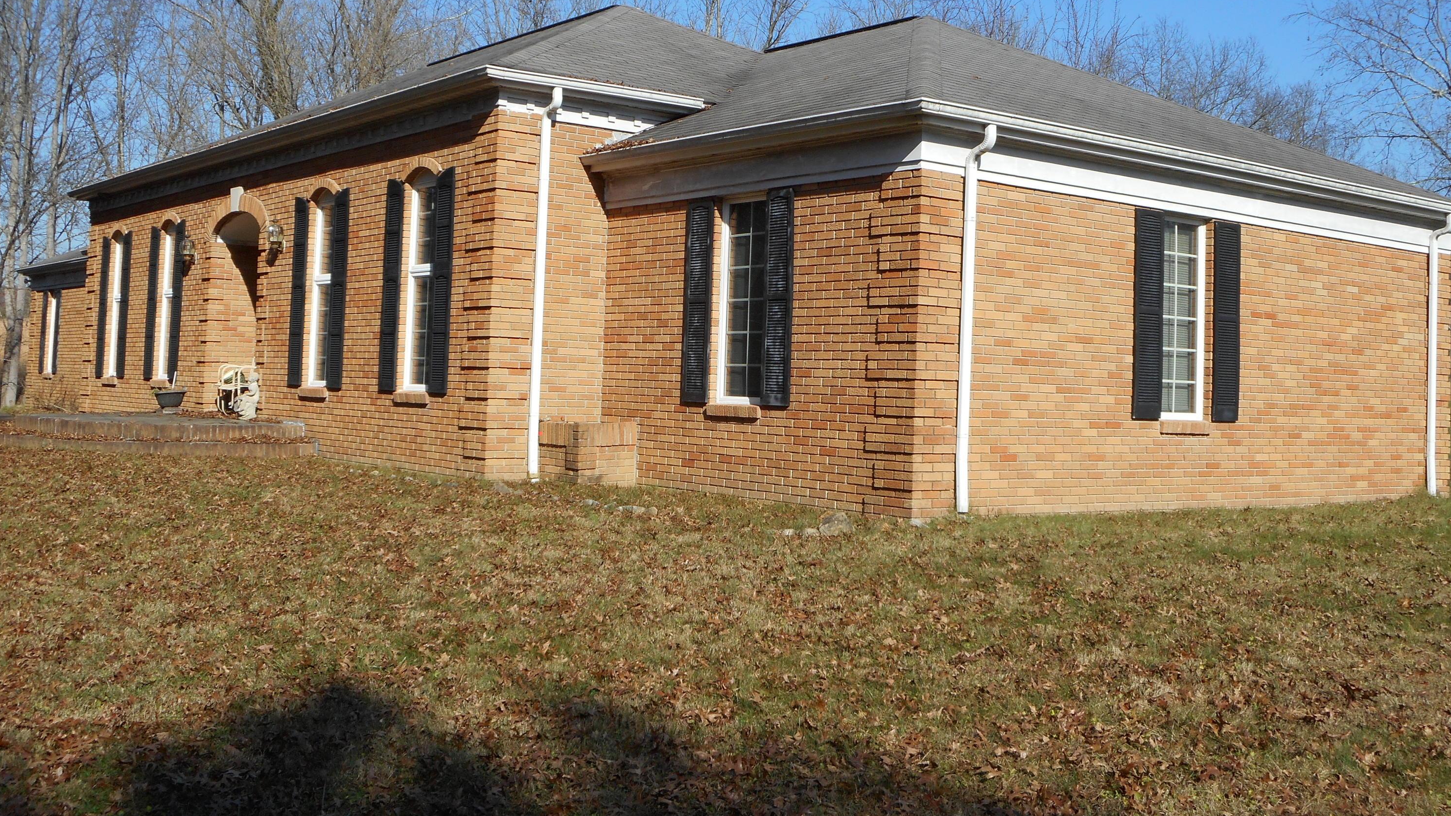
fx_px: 1654
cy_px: 270
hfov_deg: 47.4
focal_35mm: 43
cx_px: 724
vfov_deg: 27.5
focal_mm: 6.9
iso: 80
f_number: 4.5
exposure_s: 1/500
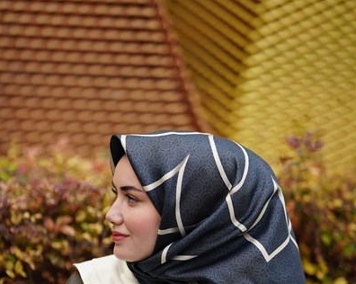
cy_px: 218
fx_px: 1274
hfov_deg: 15.9
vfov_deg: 12.7
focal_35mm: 121
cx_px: 177
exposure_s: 1/1250
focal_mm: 85
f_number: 1.4
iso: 125
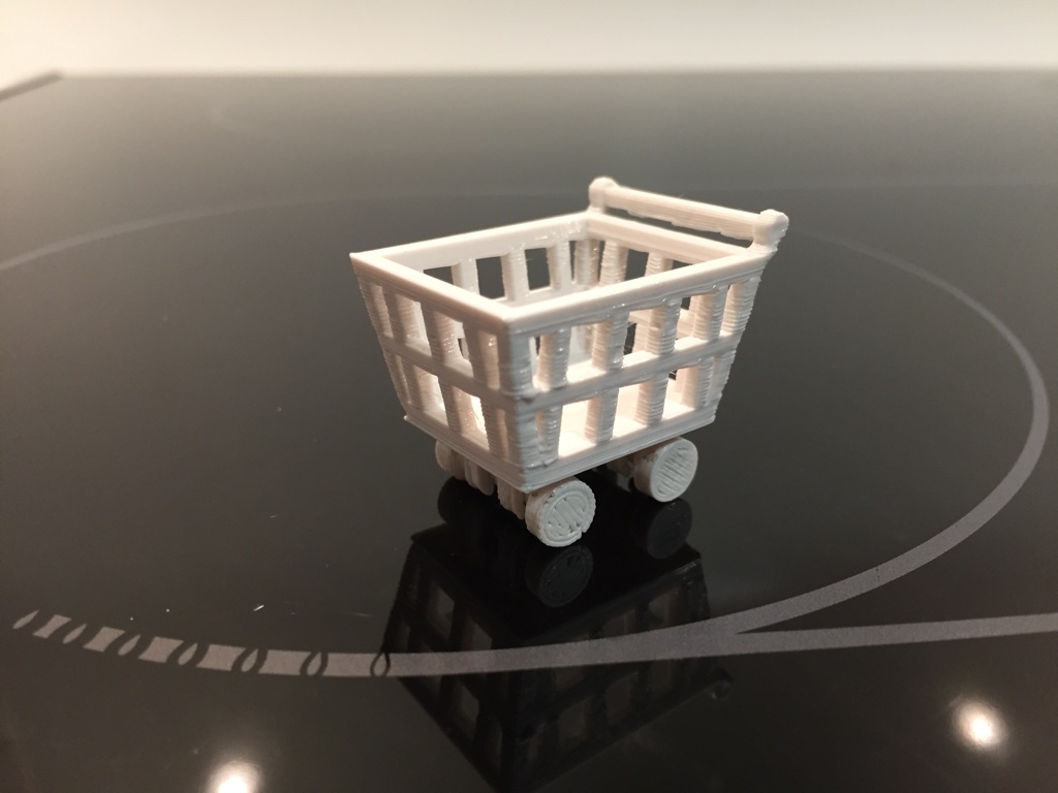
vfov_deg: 48.2
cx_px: 529
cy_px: 396
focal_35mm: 29
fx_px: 886
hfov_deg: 61.7
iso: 160
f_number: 2.2
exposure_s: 1/33
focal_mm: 4.15
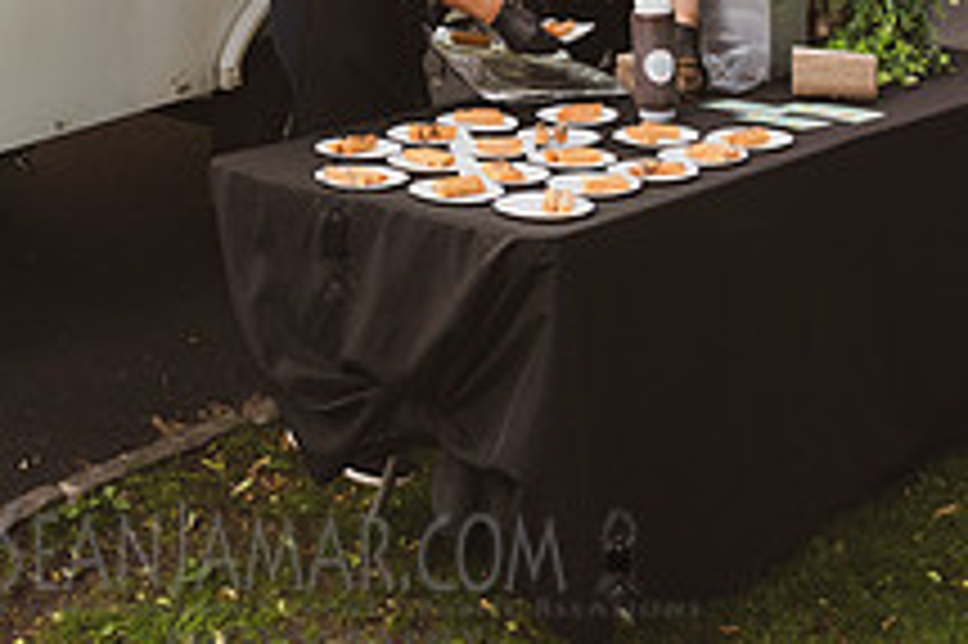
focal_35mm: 74
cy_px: -214
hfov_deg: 27.2
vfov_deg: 17.2
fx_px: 1988
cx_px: 322
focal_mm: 27
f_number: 4
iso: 1000
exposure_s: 1/160
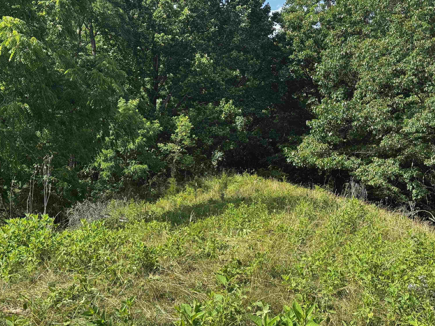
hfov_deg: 38.9
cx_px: 218
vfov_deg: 29.7
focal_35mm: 49
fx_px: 616
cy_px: 166
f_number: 1.78
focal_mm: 6.76
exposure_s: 1/1427
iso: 64
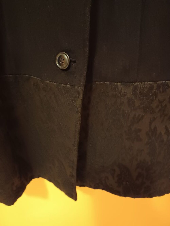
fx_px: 164
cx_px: 85
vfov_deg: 69.4
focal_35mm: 25
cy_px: 113
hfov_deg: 54.9
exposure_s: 1/10
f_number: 1.8
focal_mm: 4.6
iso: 3200
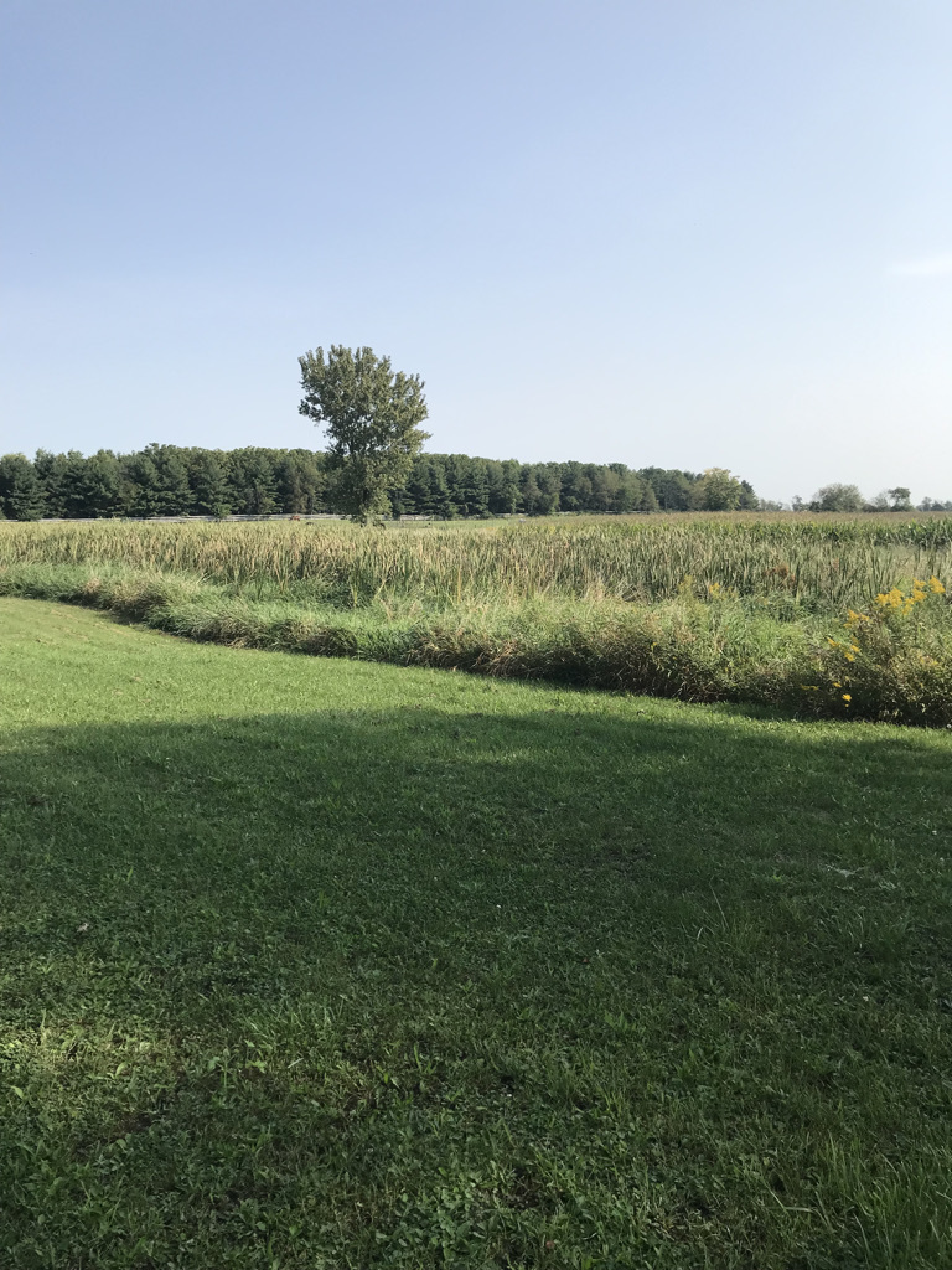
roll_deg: -0.4
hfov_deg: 49.7
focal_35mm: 28
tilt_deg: -6.2
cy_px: 635
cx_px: 476
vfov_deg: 63.4
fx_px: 1027
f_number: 1.8
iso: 20
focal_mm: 3.99
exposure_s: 1/1996
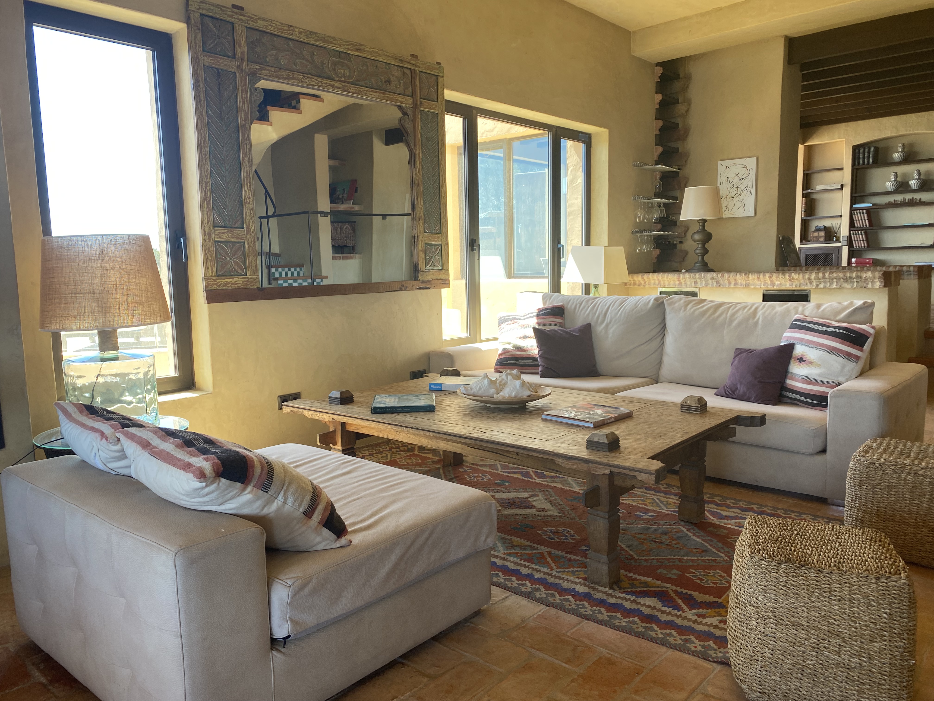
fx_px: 702
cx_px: 467
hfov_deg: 67.3
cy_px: 350
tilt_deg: -7.4
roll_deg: +1.1
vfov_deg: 53.1
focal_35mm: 26
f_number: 1.8
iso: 40
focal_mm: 4.25
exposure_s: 1/122
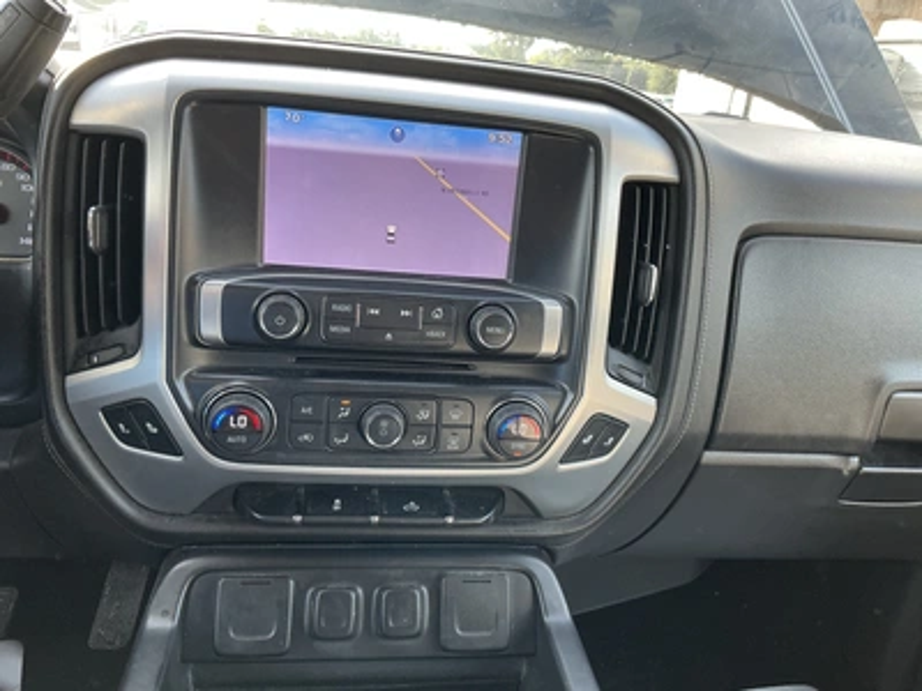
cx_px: 461
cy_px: 346
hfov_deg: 63.4
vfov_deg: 49.7
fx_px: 746
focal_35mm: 28
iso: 64
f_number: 1.8
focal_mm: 3
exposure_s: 1/105
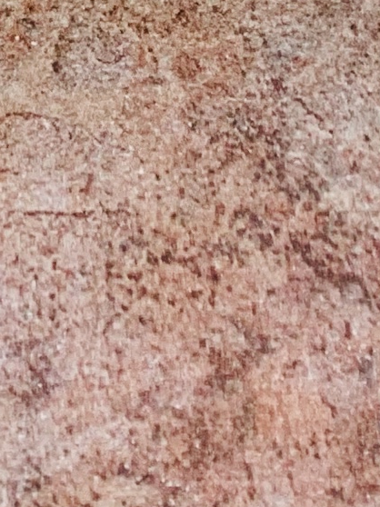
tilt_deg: -69.3
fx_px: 2754
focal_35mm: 188
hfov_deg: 7.8
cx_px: -111
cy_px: -1184
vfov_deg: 8.3
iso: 50
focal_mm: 4.25
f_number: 1.8
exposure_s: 1/120
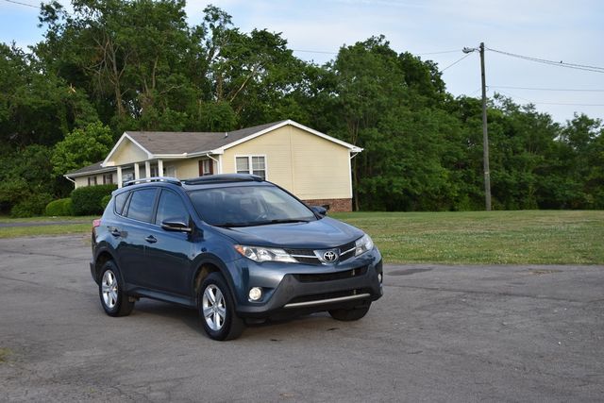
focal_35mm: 57
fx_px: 956
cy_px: 202
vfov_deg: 23.8
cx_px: 302
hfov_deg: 35.0
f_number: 6.3
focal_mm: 38
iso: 200
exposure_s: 1/250
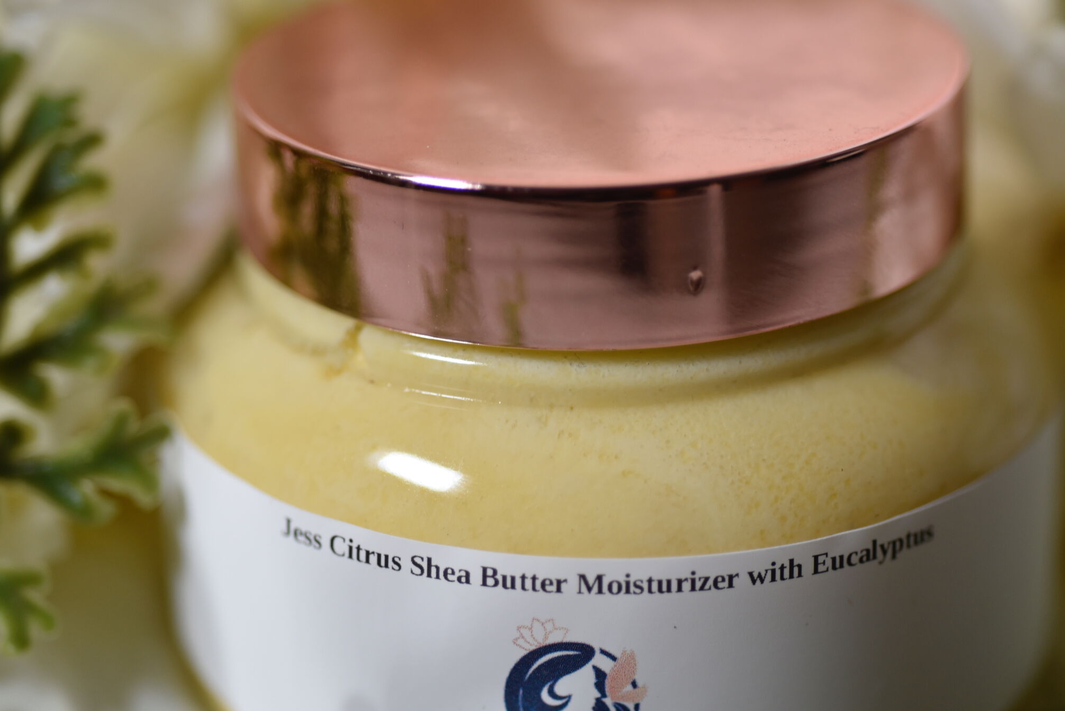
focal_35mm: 76
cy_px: 370
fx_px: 2249
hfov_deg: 26.6
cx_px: 608
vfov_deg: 18.0
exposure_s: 1/180
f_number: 3.3
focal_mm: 60
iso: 800
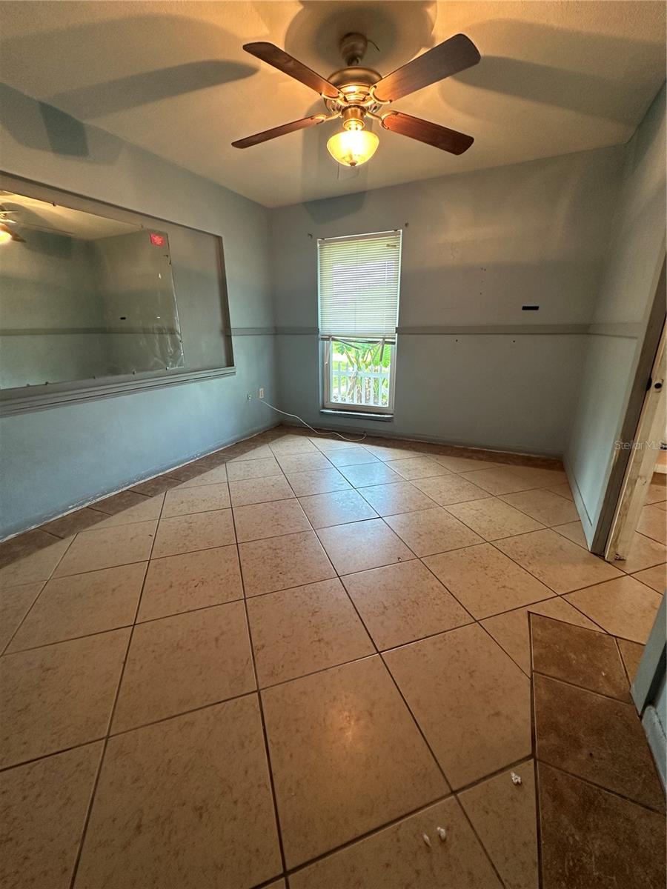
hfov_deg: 85.7
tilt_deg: -18.0
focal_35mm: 14
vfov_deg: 102.1
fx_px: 360
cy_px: 444
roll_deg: -0.2
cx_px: 334
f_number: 2.2
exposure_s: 1/60
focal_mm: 2.22
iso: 200
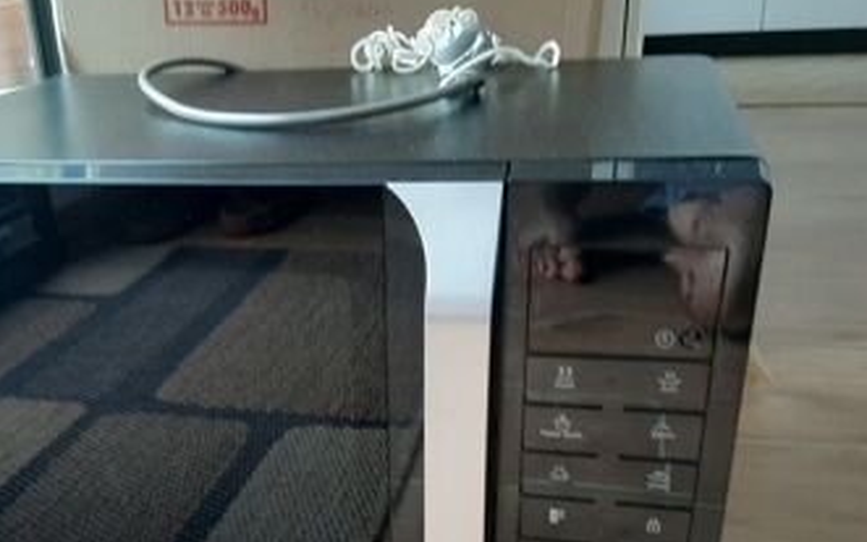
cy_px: 440
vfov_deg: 31.1
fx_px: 945
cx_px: 288
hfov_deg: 48.4
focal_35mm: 40
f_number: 1.7
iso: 100
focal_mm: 3.93
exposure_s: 1/50
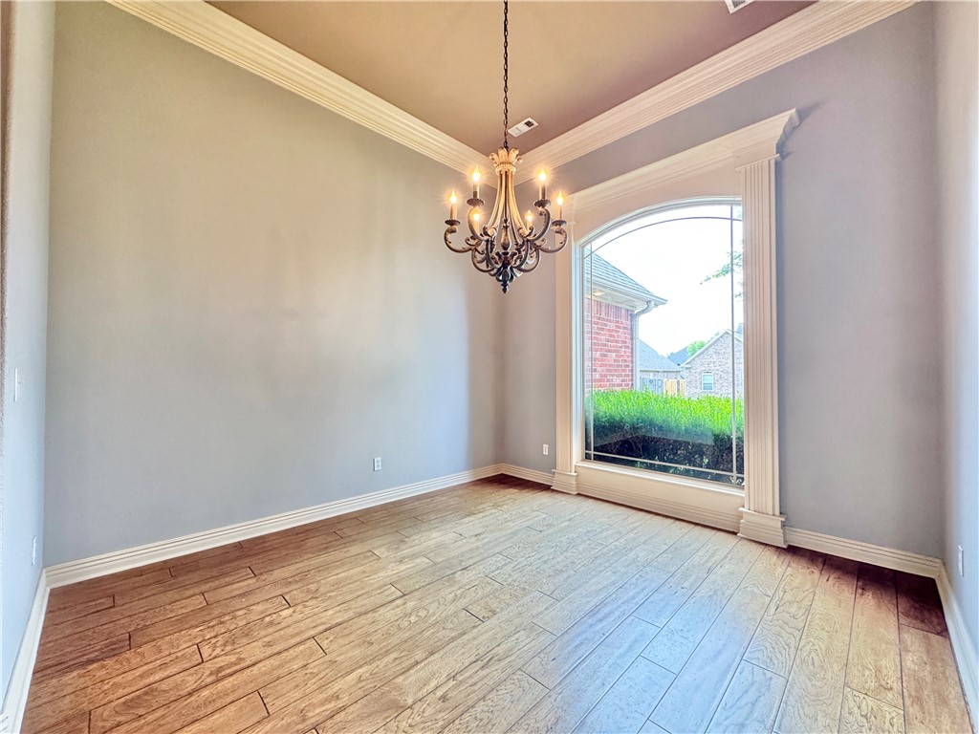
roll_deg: +0.1
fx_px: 396
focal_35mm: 14
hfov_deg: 102.1
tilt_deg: +1.4
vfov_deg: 85.7
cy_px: 367
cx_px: 490
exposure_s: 1/120
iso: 320
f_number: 2.2
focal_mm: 2.22
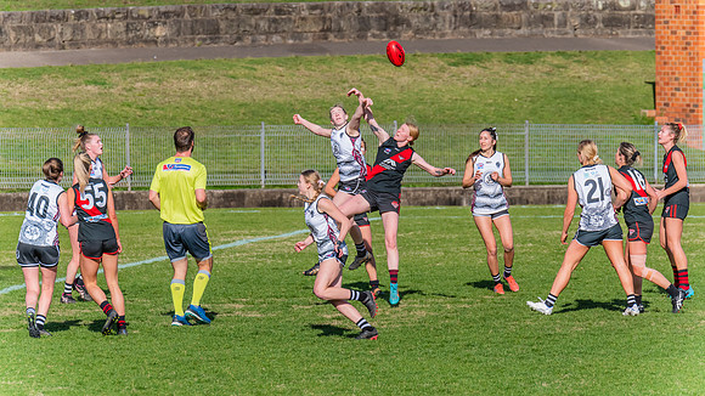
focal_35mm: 398
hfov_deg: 5.4
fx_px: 7440
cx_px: 352
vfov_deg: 3.1
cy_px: 165
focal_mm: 380
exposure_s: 1/1600
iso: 800
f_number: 9
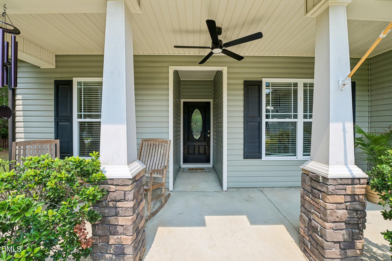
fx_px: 152
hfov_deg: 104.3
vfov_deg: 81.2
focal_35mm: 14
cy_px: 130
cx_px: 196
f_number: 9
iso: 200
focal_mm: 14
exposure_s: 1/200
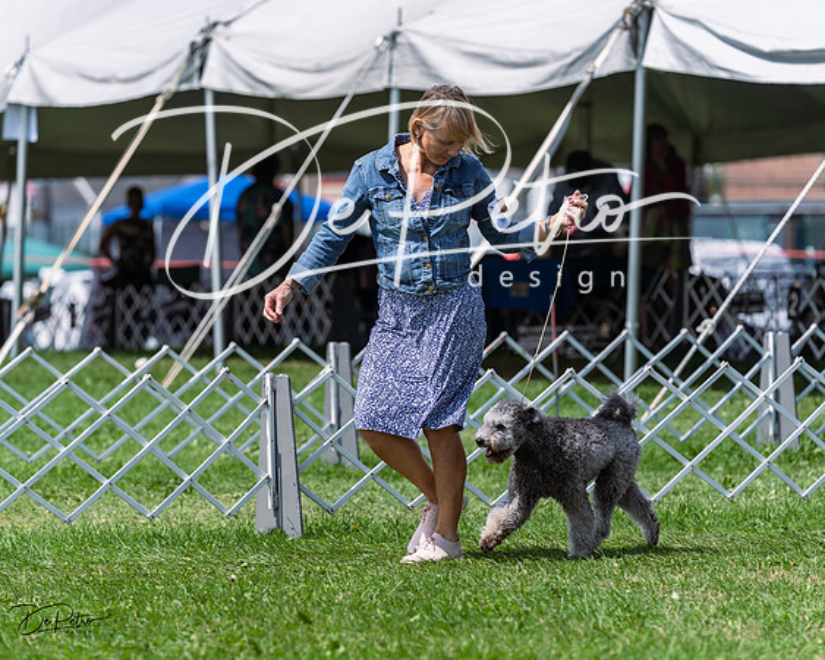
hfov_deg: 9.1
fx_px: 5195
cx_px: 412
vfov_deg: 7.3
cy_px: 330
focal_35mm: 213
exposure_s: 1/1000
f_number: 4.5
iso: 100
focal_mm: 189
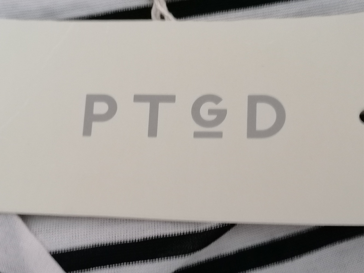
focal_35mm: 59
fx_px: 620
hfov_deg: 32.7
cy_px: 136
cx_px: 182
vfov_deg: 24.8
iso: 500
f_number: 1.8
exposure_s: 1/25.7
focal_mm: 4.75
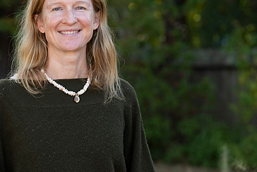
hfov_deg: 10.7
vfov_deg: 7.2
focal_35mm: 191
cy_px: 51
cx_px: 60
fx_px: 1364
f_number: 5
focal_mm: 120
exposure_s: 1/250
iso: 500
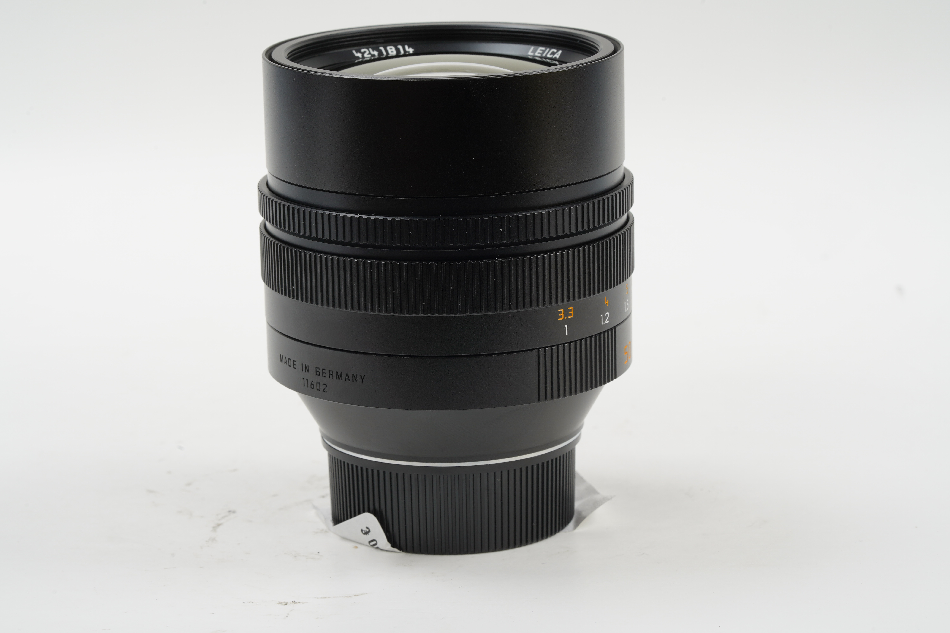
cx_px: 475
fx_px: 2375
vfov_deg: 15.2
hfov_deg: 22.6
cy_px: 316
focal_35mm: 90
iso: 200
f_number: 16
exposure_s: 1/1.25
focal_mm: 90
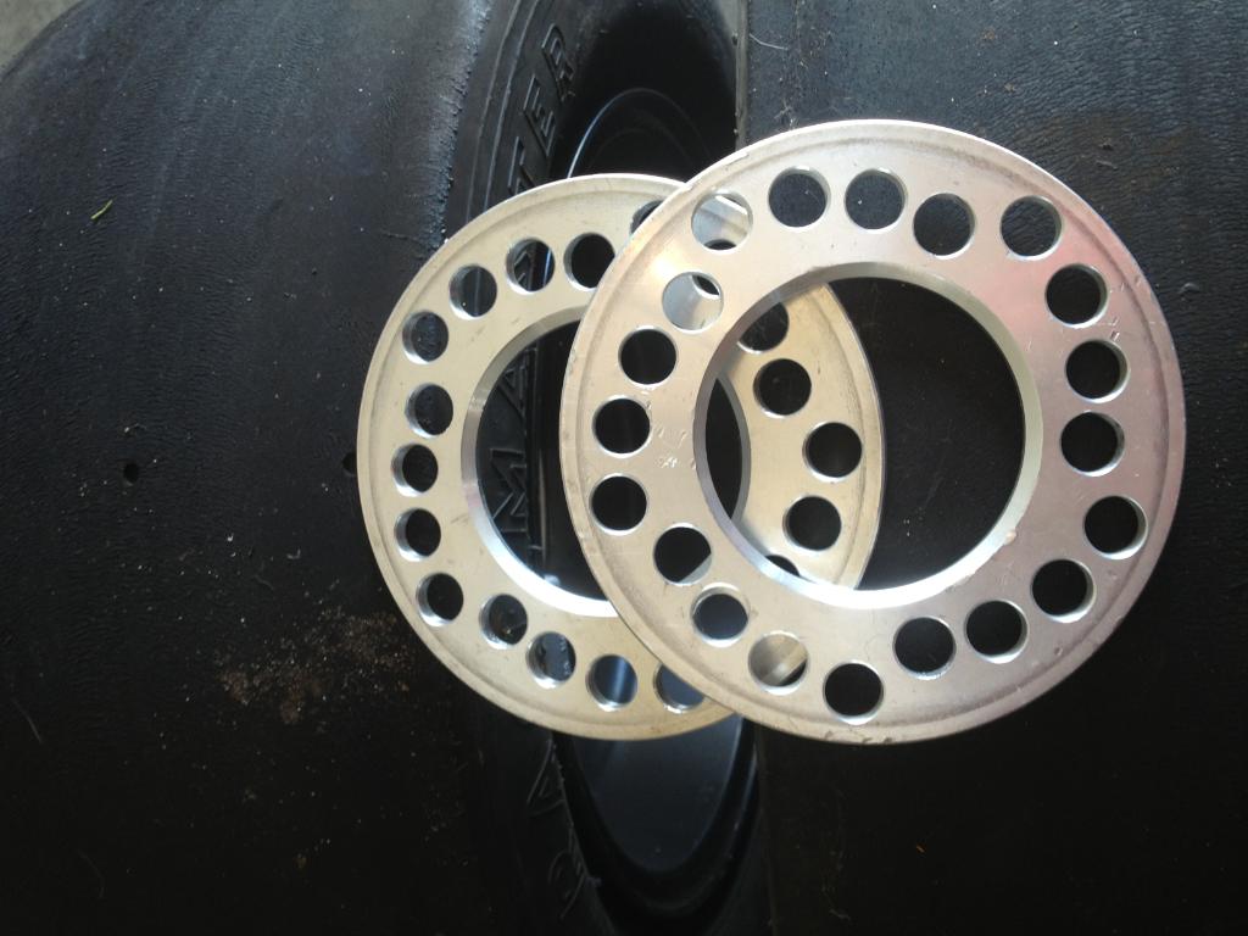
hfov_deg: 52.6
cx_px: 624
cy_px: 468
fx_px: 1262
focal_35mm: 35
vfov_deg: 40.7
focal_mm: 4.3
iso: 50
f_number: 2.4
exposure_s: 1/60
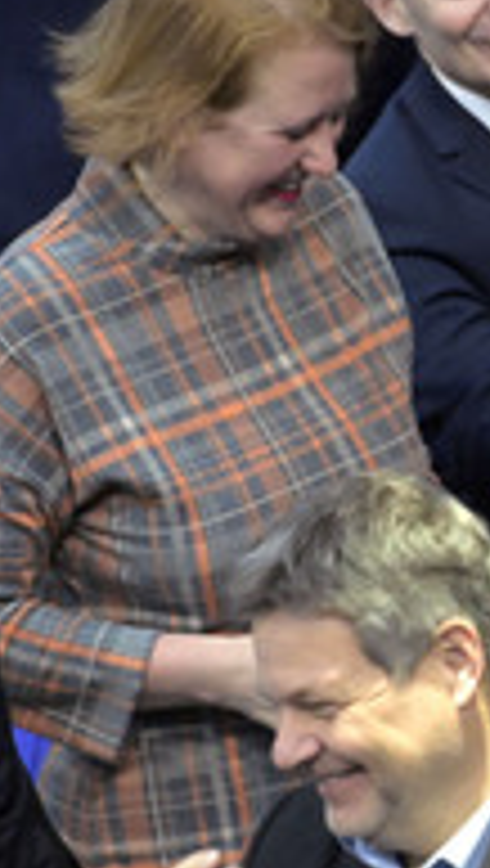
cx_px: 1005
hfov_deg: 1.2
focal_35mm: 1001
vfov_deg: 2.2
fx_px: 23051
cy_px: 432
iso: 16000
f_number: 5.6
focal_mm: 410
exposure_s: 1/320
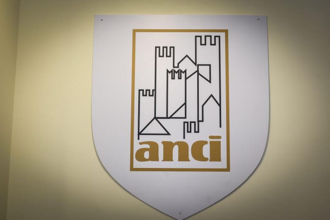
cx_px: 165
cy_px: 110
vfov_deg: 23.4
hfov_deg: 34.5
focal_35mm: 58
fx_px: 532
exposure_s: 1/200
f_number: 5.6
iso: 2000
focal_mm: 58
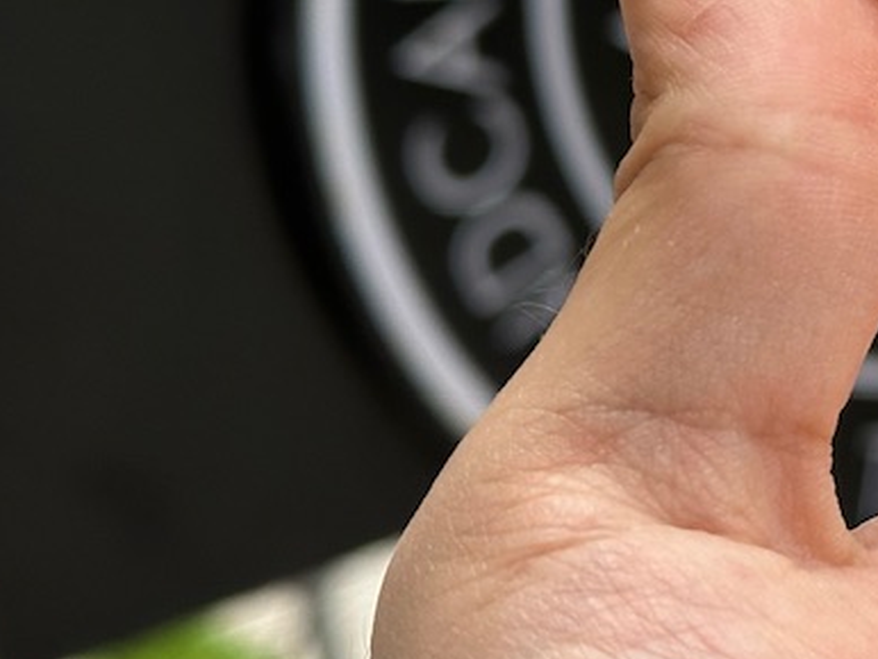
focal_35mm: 159
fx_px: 4035
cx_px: 1326
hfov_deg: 11.9
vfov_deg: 9.3
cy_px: -75
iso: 64
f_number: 1.78
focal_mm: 6.86
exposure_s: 1/1395
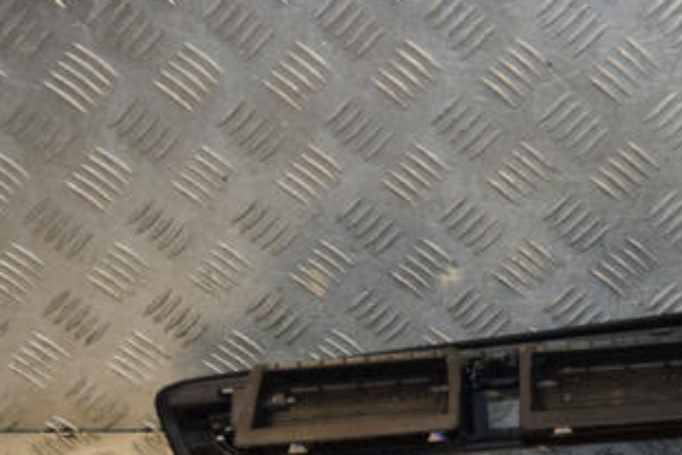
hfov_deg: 22.8
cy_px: 288
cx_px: 598
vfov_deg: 15.7
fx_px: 1649
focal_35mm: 87
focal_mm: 30
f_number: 5.6
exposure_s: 1/200
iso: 800
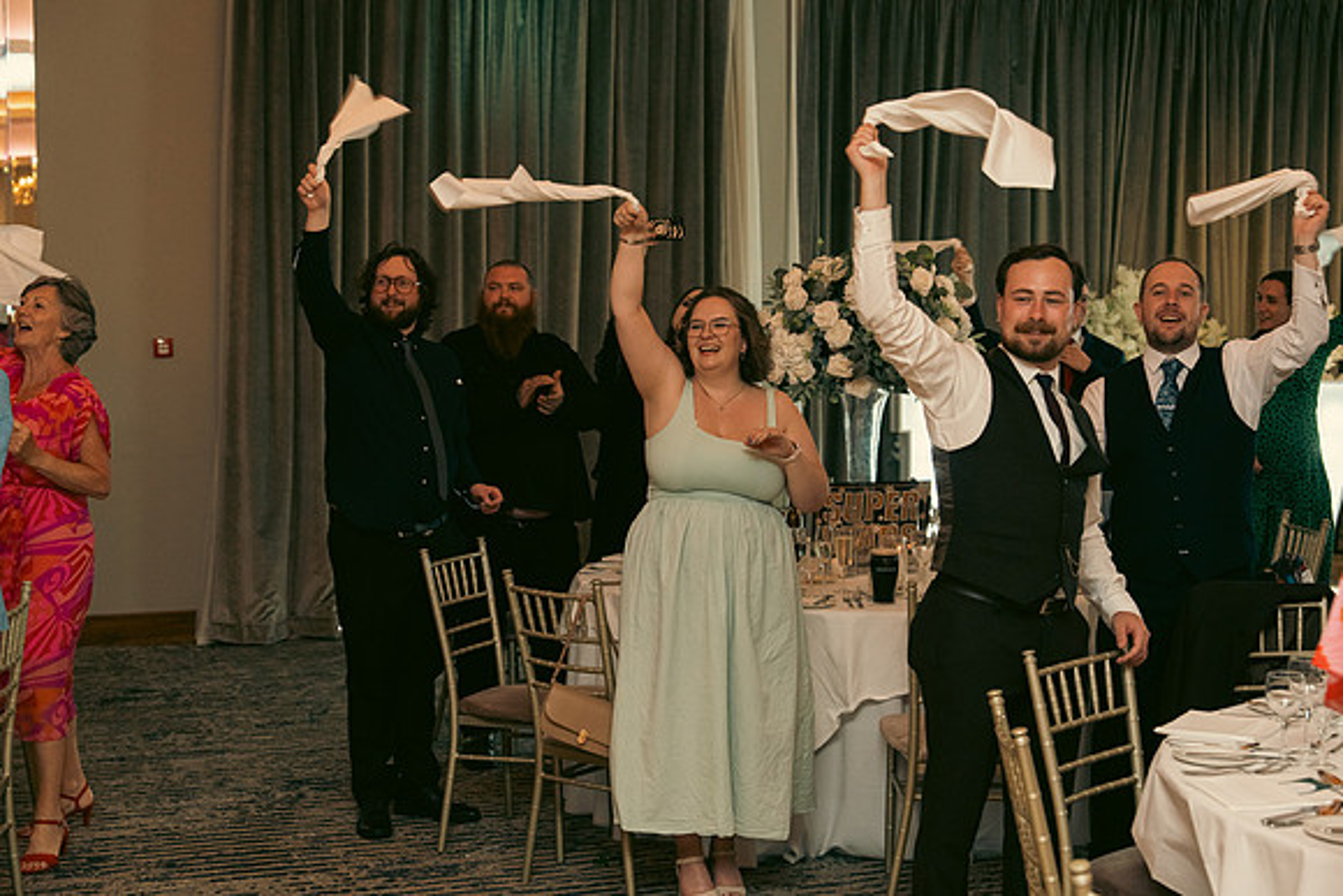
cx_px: 672
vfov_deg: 26.0
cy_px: 448
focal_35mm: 52
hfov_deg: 38.2
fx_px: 1940
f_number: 3.5
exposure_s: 1/160
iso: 2500
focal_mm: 52
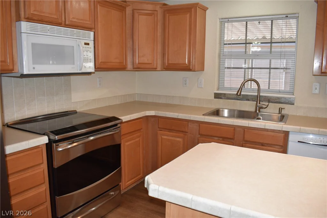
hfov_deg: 67.4
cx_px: 164
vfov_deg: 48.0
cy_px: 109
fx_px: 245
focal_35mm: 27
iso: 800
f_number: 5
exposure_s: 1/100
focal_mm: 18
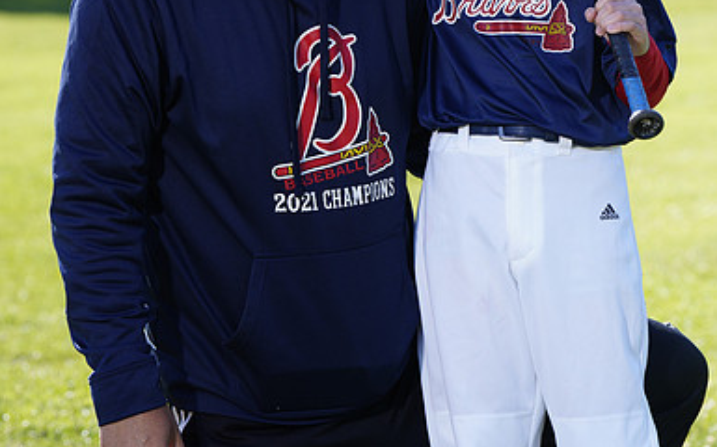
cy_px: -78
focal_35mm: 186
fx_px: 3632
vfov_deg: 7.0
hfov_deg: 11.3
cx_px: 358
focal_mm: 121
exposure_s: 1/250
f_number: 5
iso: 100
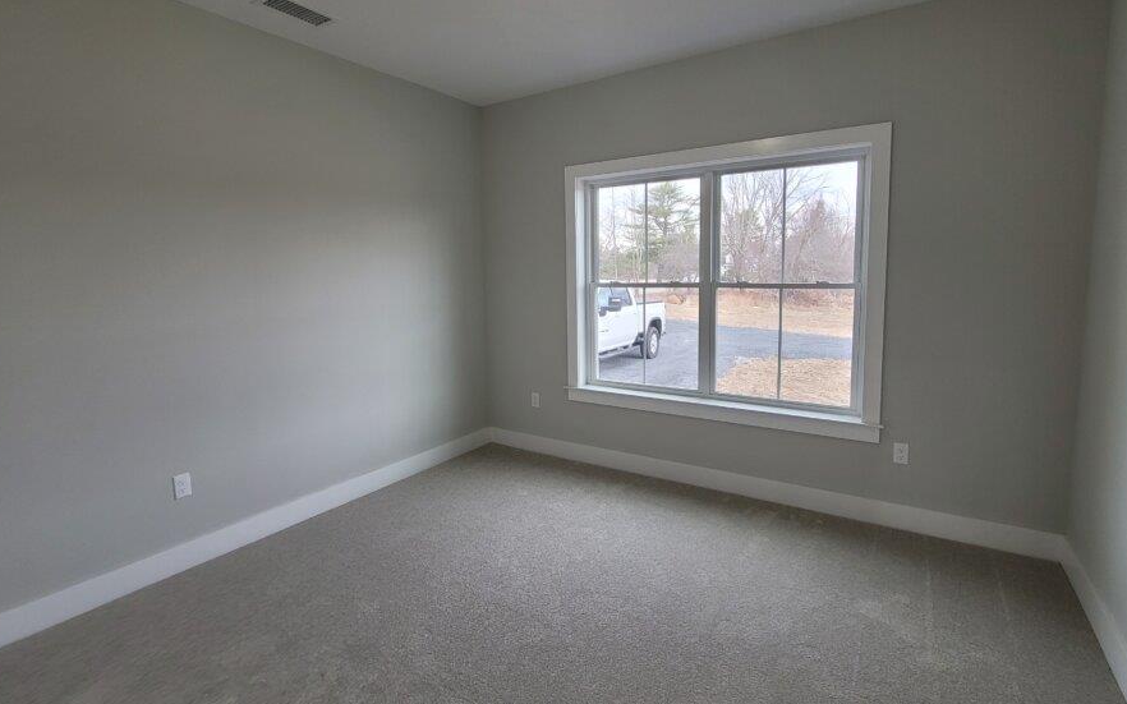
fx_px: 491
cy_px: 325
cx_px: 574
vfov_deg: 71.1
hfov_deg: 97.8
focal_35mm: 16
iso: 100
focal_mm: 2.2
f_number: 2.2
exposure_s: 1/60
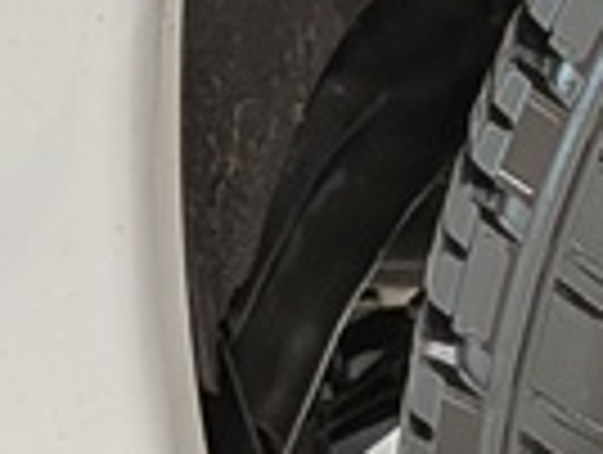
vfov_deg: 8.1
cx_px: 1868
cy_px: 512
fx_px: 3194
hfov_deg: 8.7
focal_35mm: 183
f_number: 1.7
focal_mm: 4.53
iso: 29
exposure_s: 1/163
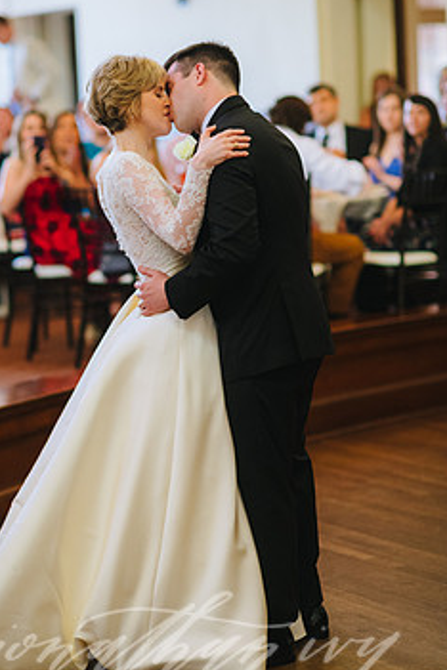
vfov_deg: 18.7
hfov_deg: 12.6
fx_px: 2030
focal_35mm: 109
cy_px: 296
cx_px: 176
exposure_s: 1/250
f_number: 2
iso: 1600
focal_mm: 85
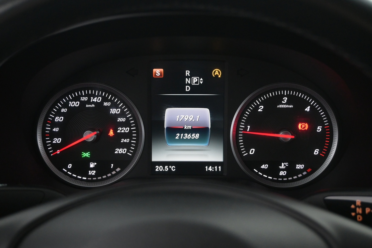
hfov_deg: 47.2
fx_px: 426
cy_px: 124
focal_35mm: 41
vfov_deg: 32.4
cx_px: 186
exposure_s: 1/40
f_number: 4.5
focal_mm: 27.5
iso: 2800
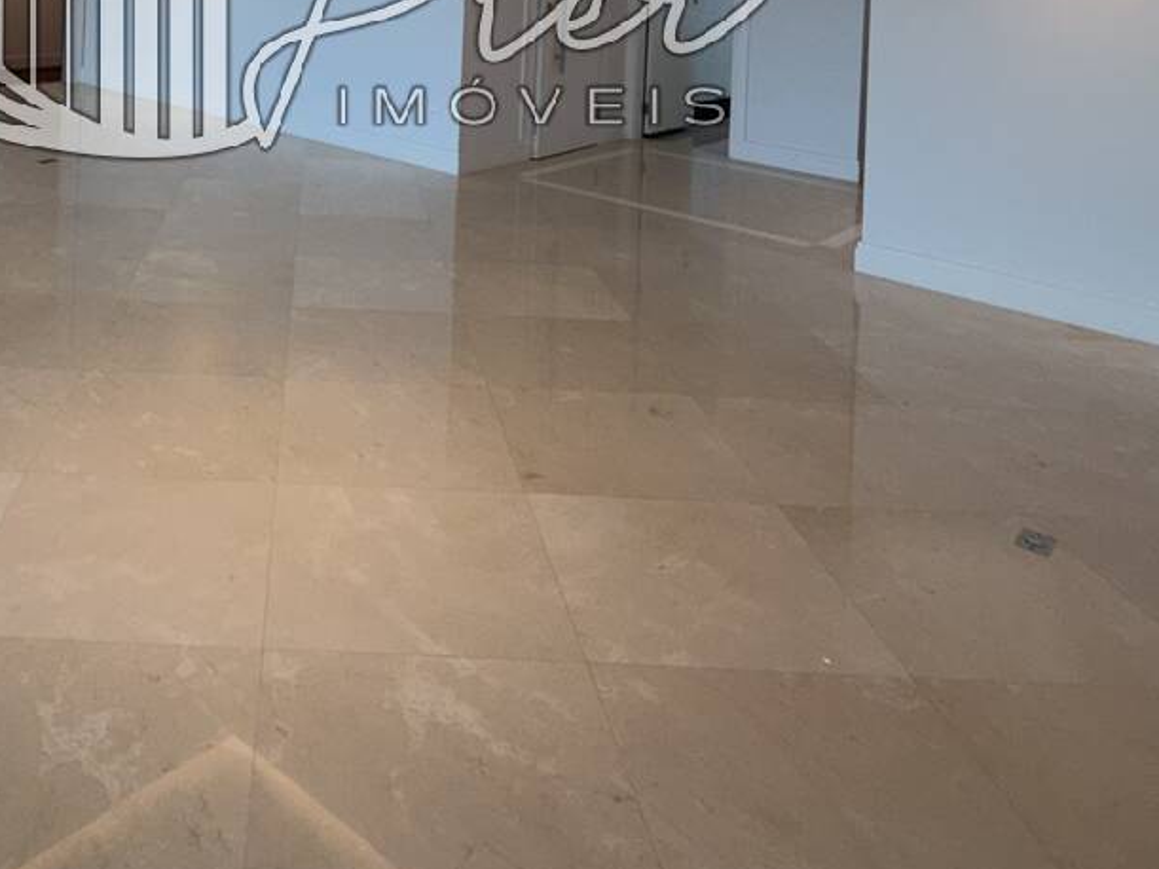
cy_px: -82
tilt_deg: +0.3
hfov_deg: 53.4
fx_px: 1105
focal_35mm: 33
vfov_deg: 36.5
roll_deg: -1.5
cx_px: 324
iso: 50
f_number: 2.2
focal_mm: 2.22
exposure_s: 1/120
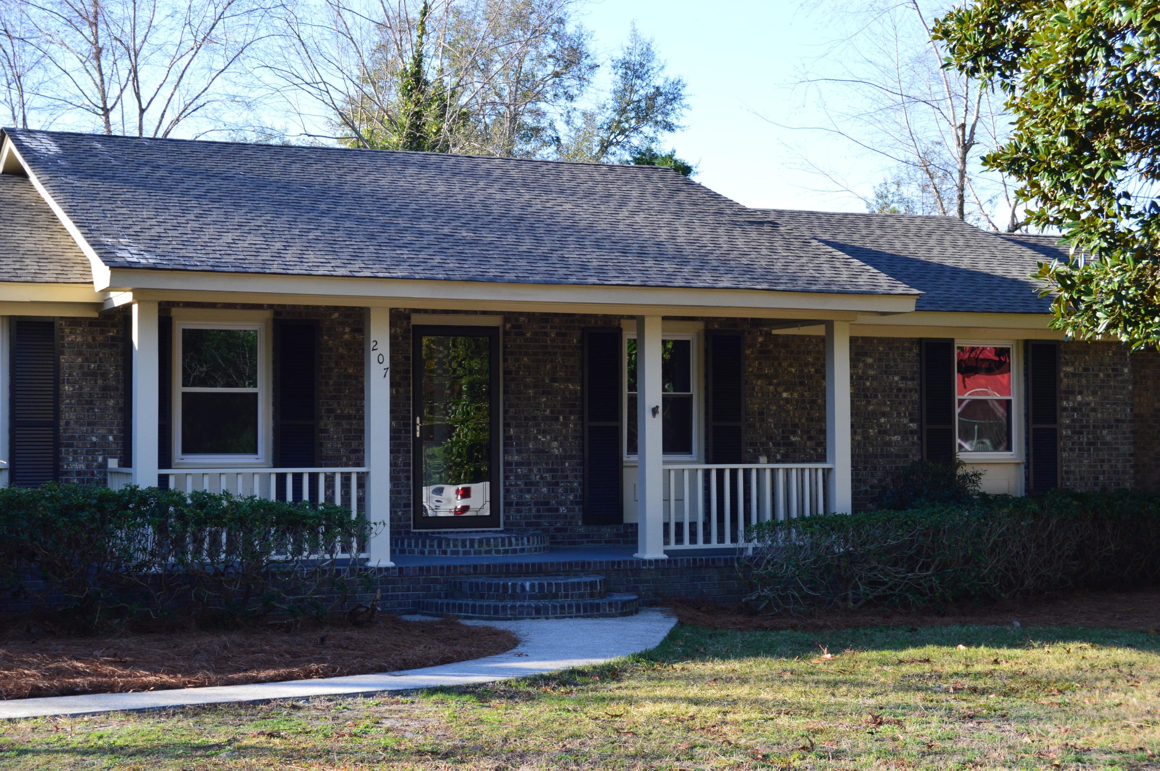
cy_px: 386
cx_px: 580
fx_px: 1931
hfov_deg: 33.4
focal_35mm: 60
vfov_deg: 22.6
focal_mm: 40
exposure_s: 1/160
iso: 400
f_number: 9
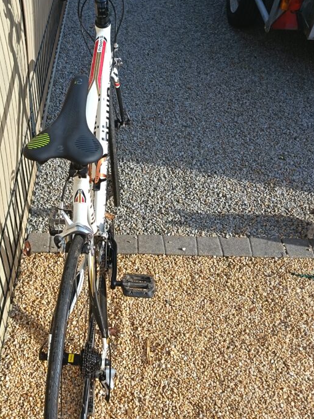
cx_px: 97
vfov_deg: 51.3
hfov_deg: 39.0
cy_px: 220
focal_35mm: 36
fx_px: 436
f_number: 1.75
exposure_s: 1/472
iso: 100
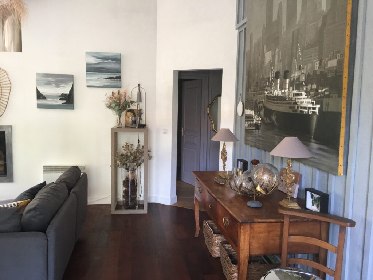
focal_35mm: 29
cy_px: 140
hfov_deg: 61.7
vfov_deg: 48.2
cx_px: 186
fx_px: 312
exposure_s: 1/17
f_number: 2.2
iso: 64
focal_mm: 4.15
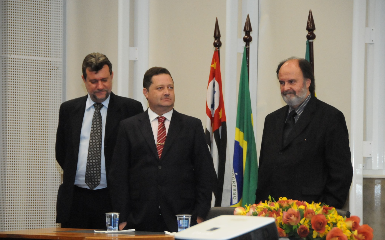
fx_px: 1737
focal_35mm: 166
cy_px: 122
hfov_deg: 12.6
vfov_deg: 7.9
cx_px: 193
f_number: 5.3
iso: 3200
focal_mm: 105
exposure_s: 1/250
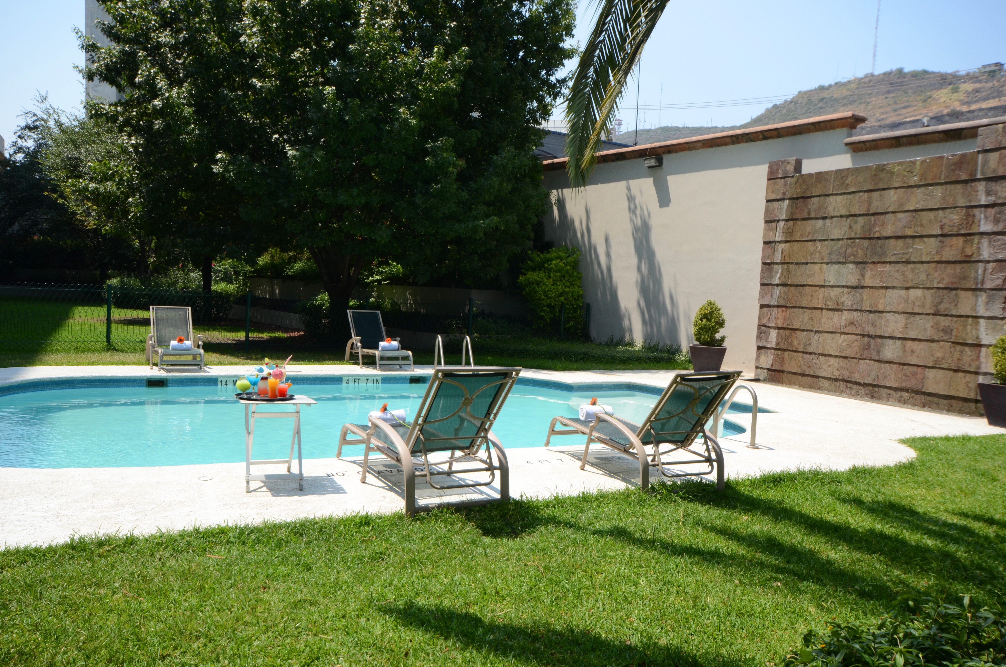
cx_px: 503
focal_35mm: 30
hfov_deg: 62.0
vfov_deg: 43.4
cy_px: 334
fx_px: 837
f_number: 13
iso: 200
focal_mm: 20
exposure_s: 1/30
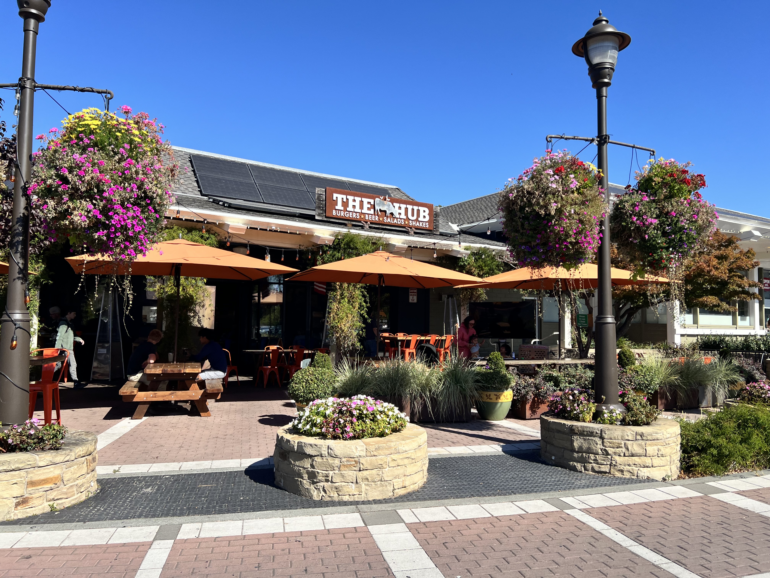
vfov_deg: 53.1
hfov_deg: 67.3
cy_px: 289
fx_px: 578
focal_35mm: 26
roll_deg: -1.1
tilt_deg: +4.9
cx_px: 385
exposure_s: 1/2915
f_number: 1.5
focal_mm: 5.7
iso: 50
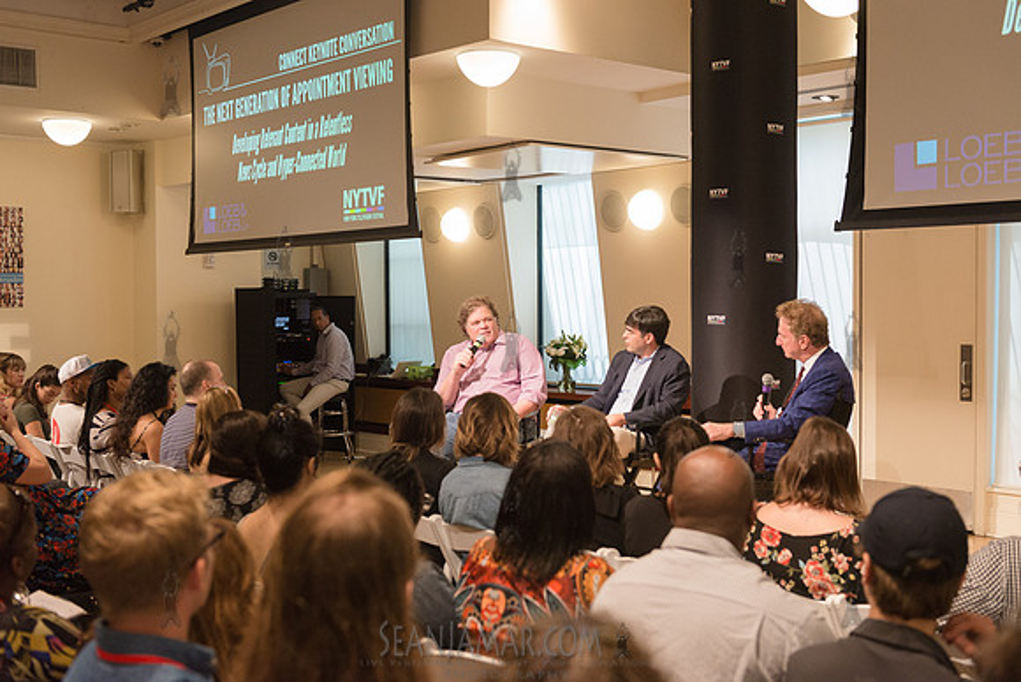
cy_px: 341
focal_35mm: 44
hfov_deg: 44.5
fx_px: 1248
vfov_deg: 30.5
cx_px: 510
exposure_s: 1/200
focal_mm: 44
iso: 2500
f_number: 4
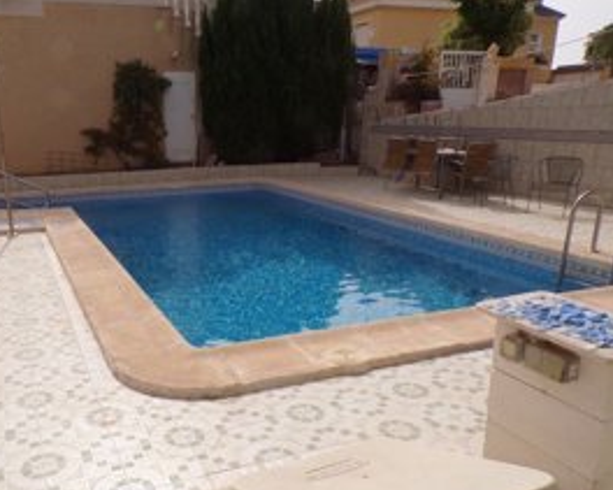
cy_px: 272
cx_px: 200
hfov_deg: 54.4
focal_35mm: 32
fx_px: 580
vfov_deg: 45.7
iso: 80
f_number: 5.8
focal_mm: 4.3
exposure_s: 1/500
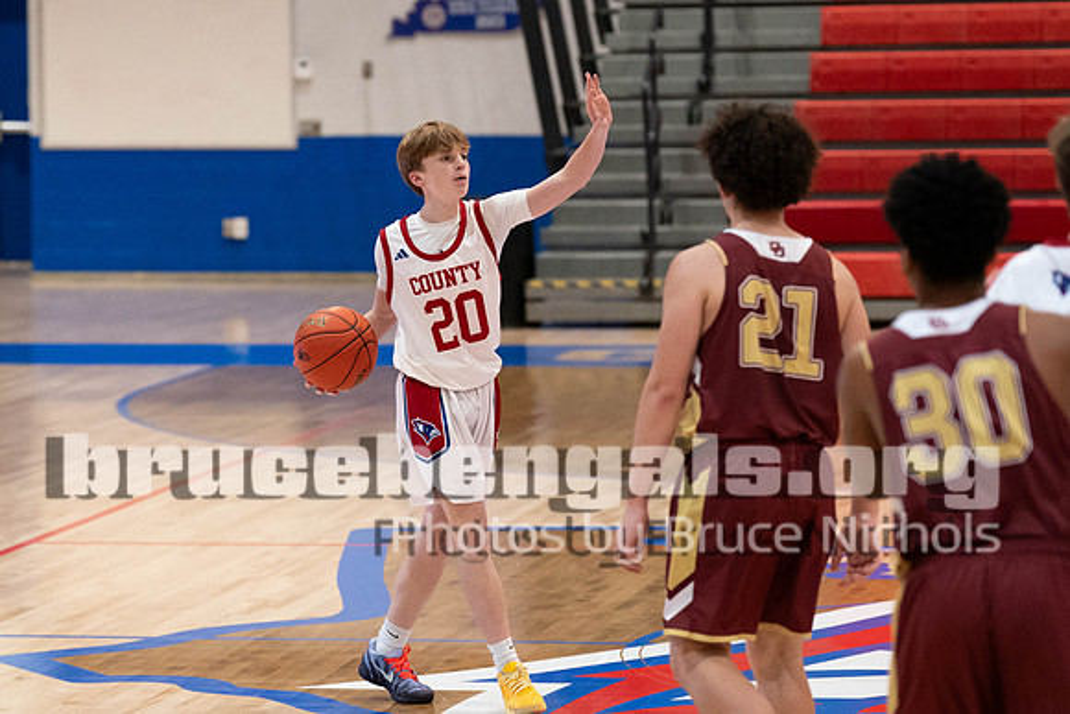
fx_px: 5578
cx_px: 440
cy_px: 323
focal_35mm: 188
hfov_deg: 11.0
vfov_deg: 7.3
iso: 5000
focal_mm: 122
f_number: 2.8
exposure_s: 1/1000
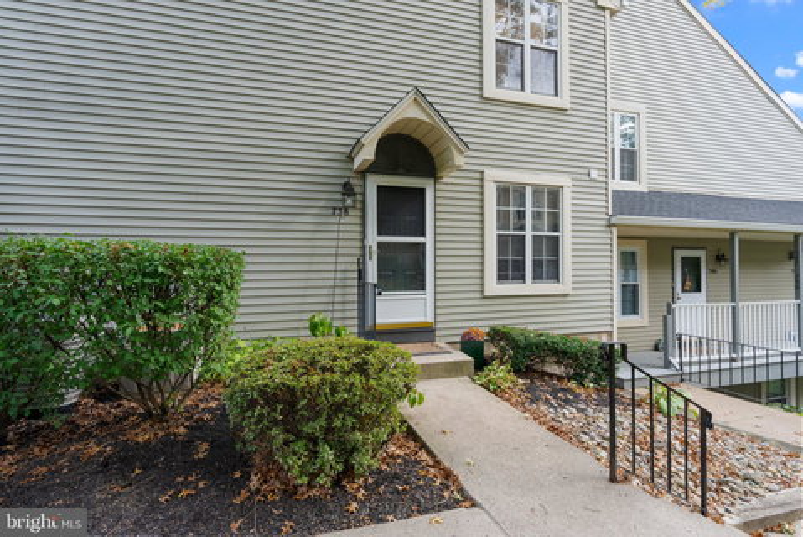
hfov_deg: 93.2
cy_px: 268
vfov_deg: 70.5
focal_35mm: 17
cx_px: 402
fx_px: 379
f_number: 11
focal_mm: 17
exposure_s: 1/50
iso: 800
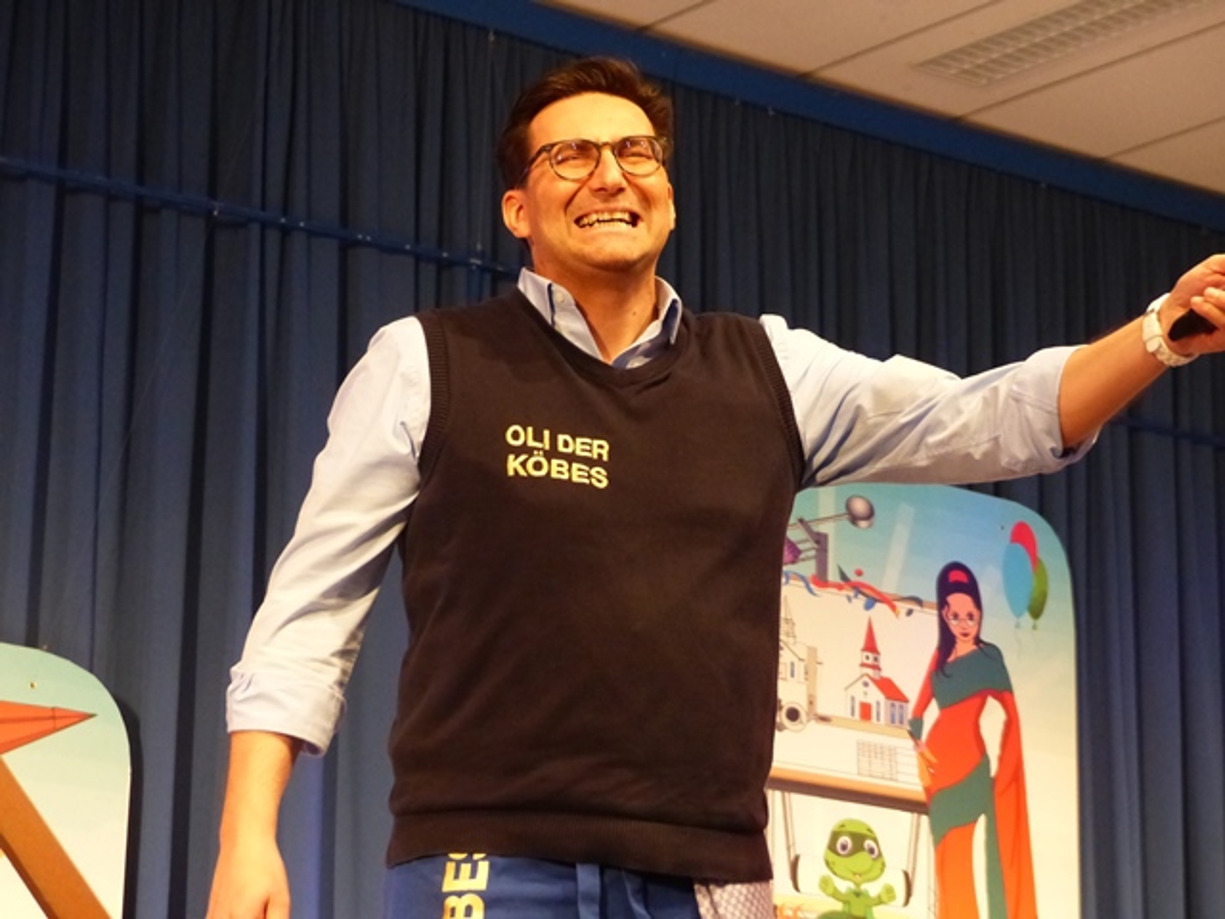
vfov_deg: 13.0
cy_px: 460
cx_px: 612
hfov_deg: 17.3
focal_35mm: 114
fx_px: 4034
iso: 800
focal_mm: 20.5
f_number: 2.8
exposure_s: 1/50
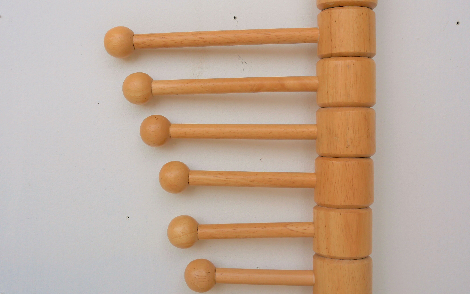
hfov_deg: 43.5
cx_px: 229
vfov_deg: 27.9
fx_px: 589
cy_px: 106
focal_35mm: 46
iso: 200
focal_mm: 20
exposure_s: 1/800
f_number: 4.5
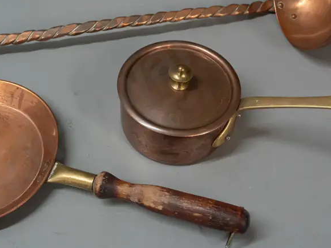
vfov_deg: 27.3
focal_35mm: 53
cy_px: 81
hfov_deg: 36.1
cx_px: 139
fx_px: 507
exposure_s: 1/160
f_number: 5
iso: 2500
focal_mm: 15
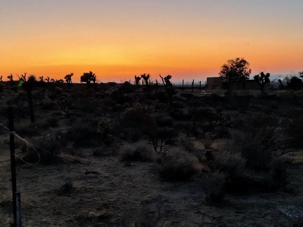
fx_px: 350
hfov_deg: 46.8
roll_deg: +1.3
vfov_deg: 36.0
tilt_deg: -6.3
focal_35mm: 40
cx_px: 151
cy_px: 106
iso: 200
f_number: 1.8
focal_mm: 3
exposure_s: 1/60
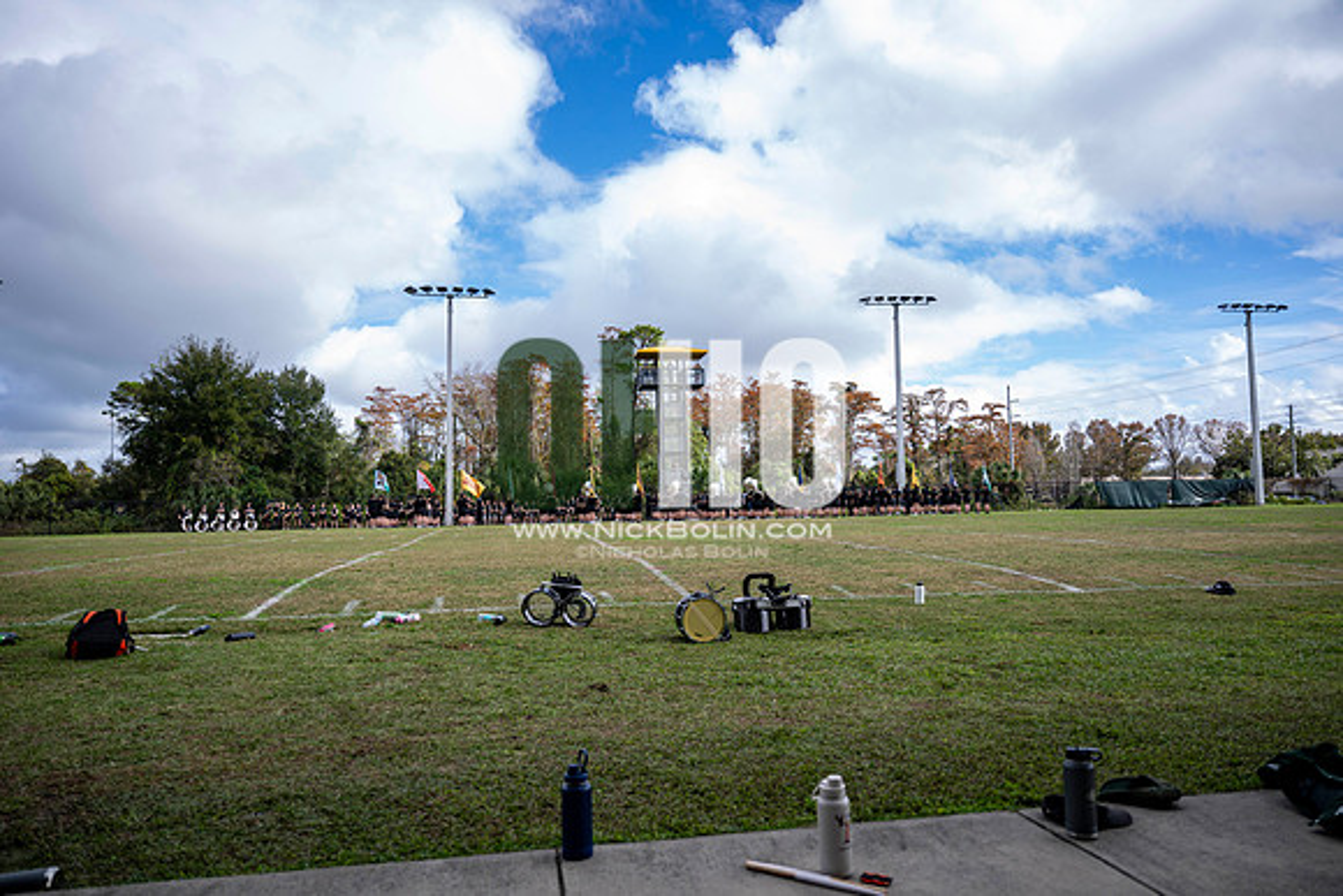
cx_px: 672
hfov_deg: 73.7
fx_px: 896
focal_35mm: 24
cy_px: 448
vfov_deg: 53.2
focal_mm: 24
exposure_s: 1/1250
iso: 160
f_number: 2.8
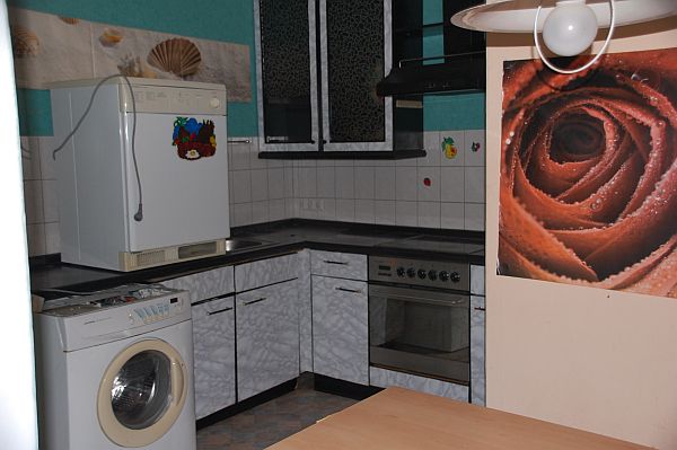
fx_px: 733
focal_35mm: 39
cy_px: 225
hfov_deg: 49.6
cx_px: 338
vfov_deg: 34.2
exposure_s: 1/60
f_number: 4
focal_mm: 26
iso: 400
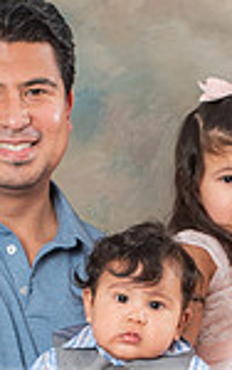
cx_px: 153
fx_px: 5473
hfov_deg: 2.4
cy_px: 414
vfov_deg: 3.9
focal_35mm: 542
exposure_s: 1/125
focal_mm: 116
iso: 200
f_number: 5.6
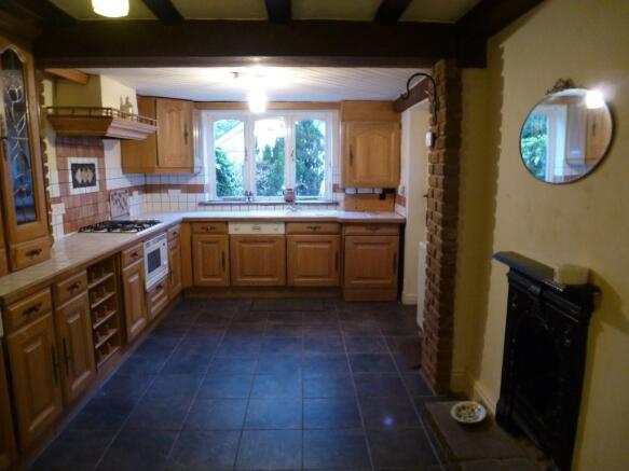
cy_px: 236
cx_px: 314
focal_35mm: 24
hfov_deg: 71.6
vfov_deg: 56.8
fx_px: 436
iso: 400
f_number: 3.3
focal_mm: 4.3
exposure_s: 1/6
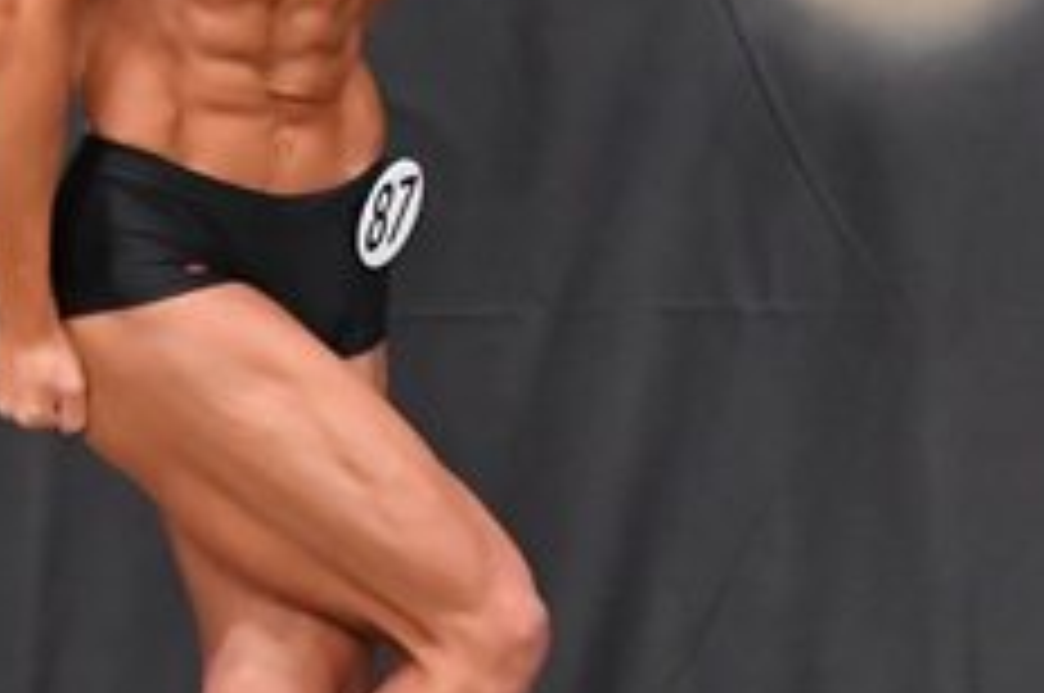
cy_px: 225
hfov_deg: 2.8
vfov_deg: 1.9
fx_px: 21024
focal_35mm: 726
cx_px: 317
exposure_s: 1/400
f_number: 5.6
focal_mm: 145
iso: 6400
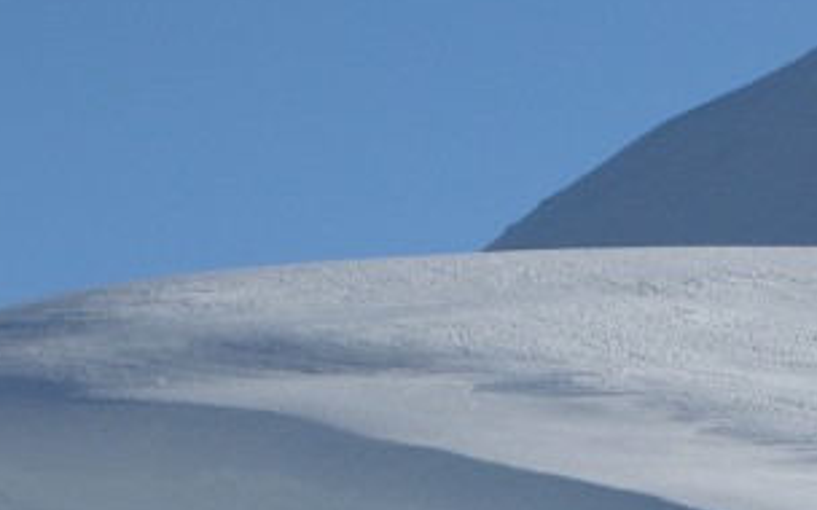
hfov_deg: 6.3
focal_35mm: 332
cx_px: 602
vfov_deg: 4.0
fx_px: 7392
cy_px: 411
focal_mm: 23.7
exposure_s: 1/396
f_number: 6.4
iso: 50
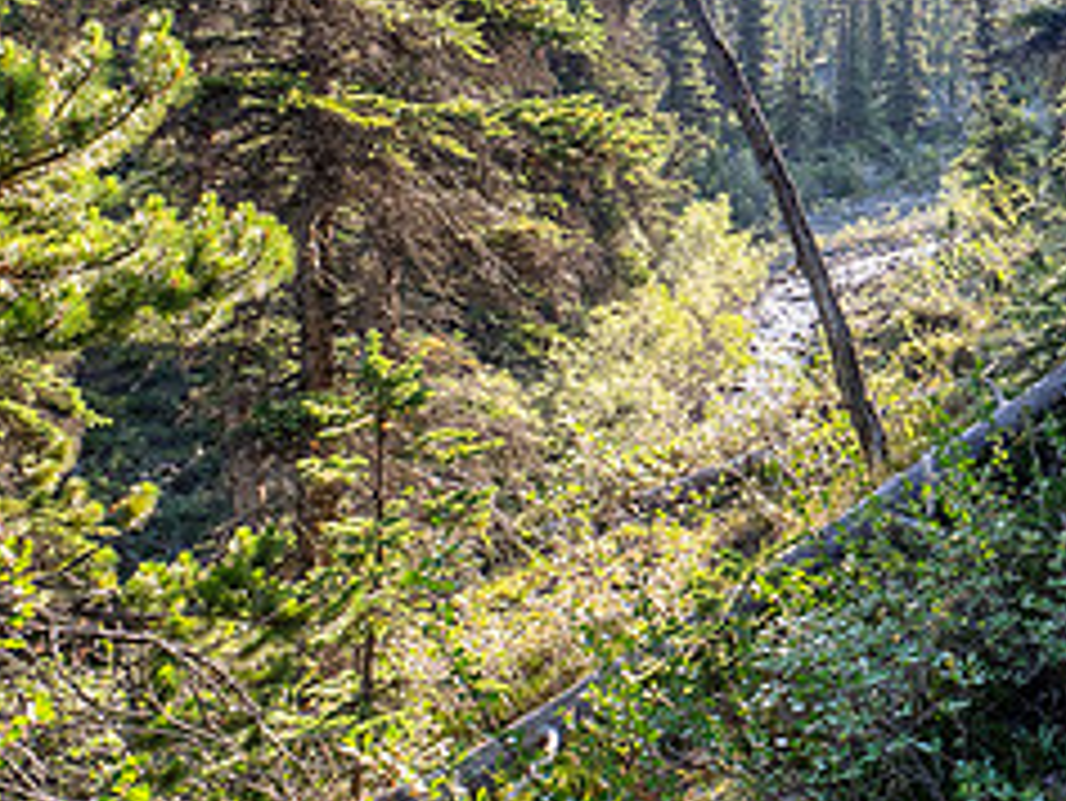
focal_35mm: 44
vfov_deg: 31.4
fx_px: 1356
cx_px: 1070
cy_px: 83
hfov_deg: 38.1
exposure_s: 1/60
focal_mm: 9
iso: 250
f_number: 8
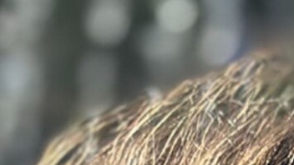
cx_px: 479
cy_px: 843
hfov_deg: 5.6
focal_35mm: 380
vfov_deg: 3.0
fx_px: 2962
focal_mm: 6.86
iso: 80
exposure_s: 1/2028
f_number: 1.78
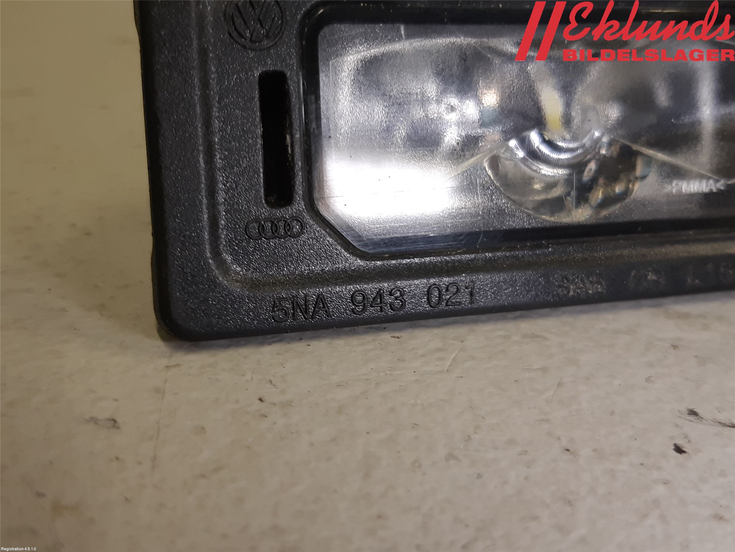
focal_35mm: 26
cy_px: 276
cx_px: 368
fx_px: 552
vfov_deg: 53.1
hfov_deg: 67.3
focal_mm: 3.93
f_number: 1.7
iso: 64
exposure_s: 1/50
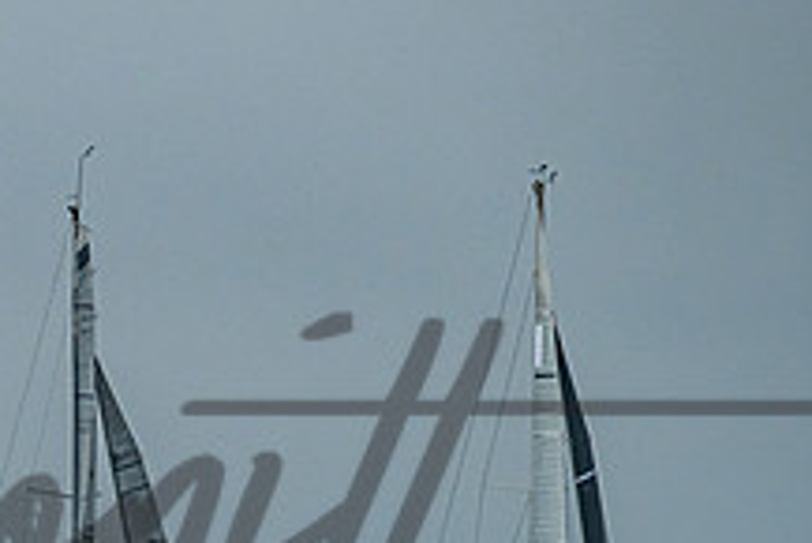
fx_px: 16318
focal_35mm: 723
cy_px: 728
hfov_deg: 2.8
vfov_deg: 1.9
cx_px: -188
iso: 500
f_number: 6.3
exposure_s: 1/1600
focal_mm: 200
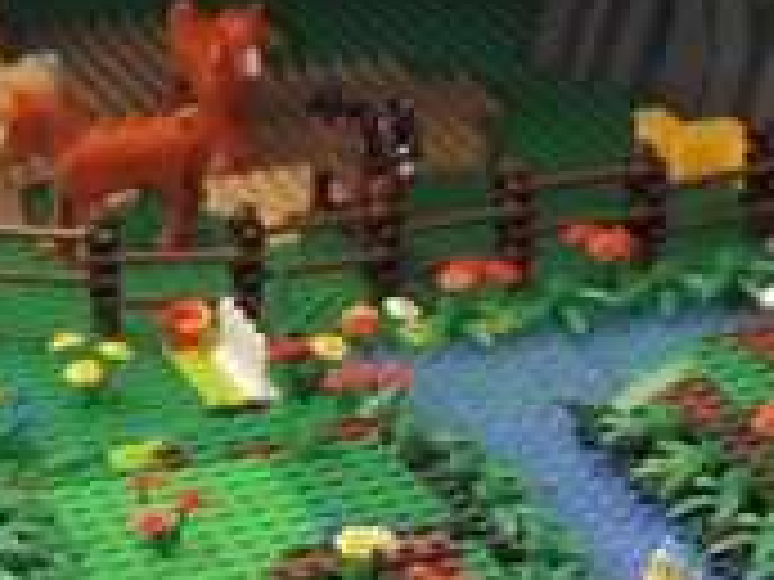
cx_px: 270
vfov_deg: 7.4
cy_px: 746
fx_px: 4472
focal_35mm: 200
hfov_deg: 9.9
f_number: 3.4
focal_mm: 7.6
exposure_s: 1/13
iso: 500
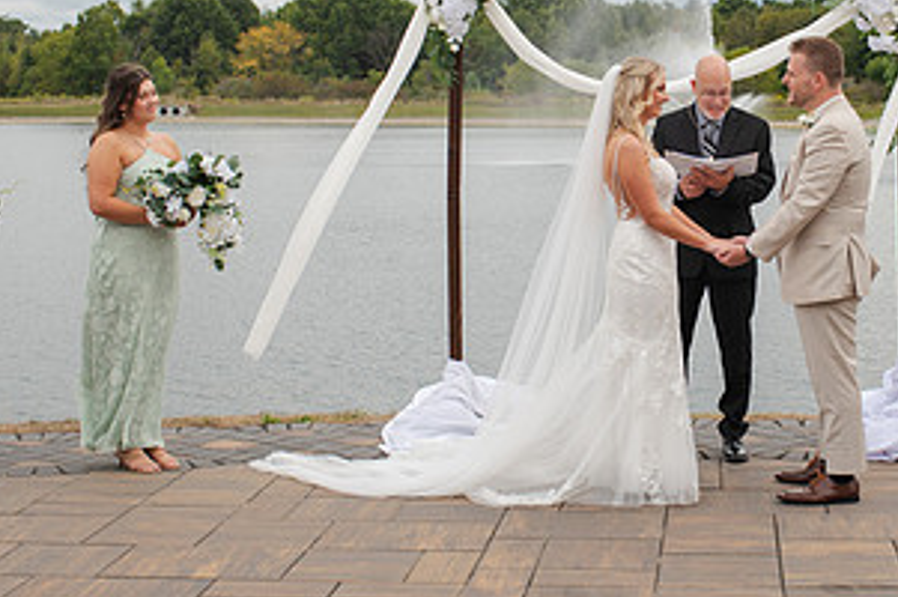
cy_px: 192
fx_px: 1744
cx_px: 668
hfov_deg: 28.5
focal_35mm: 70
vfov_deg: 19.3
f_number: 3.5
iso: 100
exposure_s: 1/800
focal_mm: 35
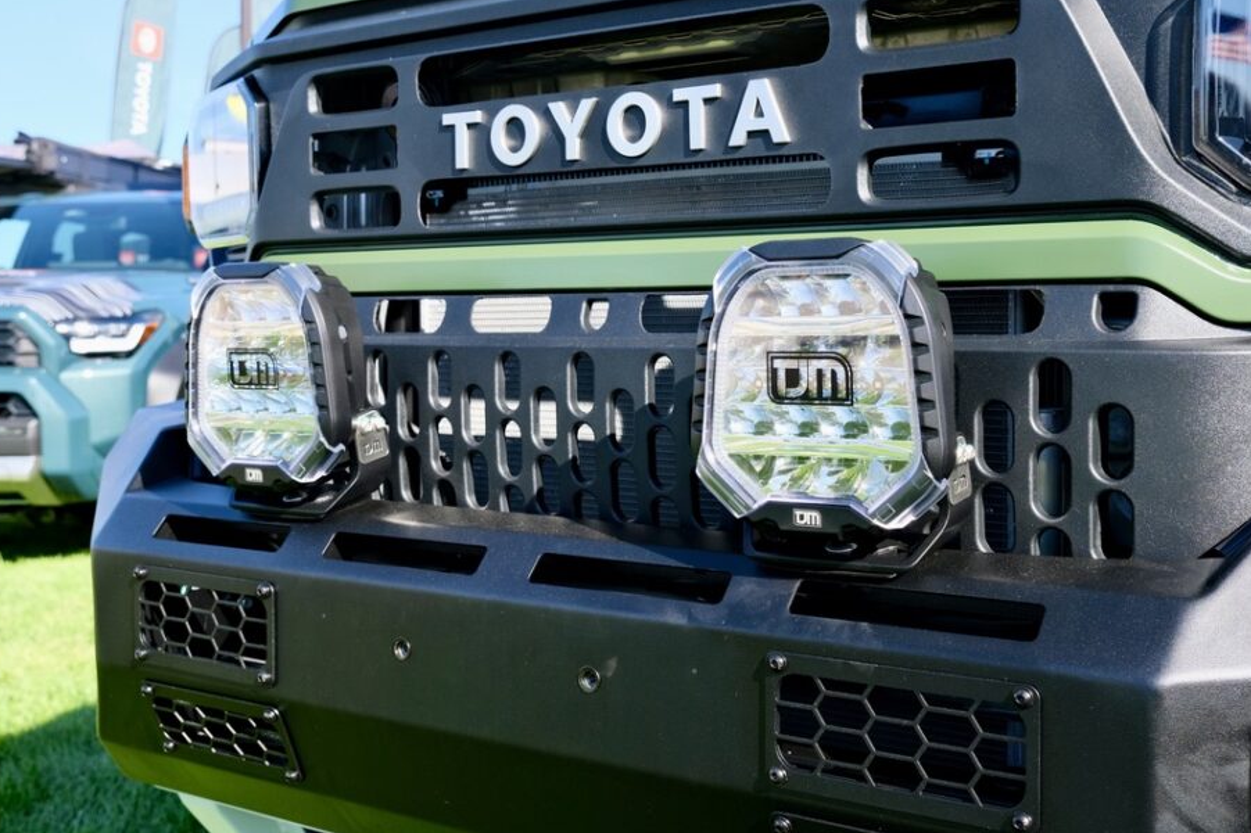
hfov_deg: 46.4
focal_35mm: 42
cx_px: 623
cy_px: 375
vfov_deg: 31.9
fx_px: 1459
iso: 320
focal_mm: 24.7
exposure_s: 1/210
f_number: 5.6
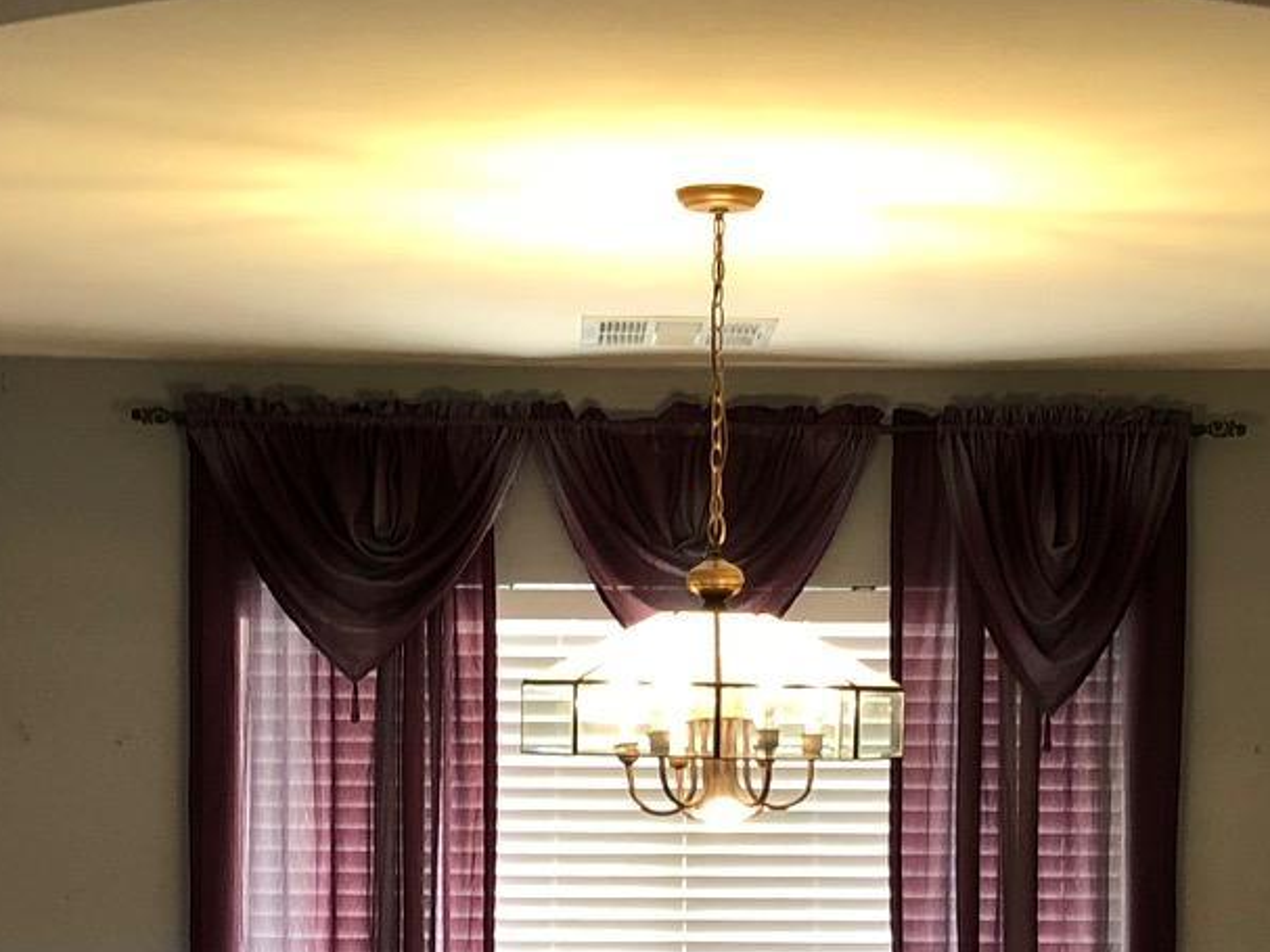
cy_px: 900
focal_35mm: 93
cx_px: 655
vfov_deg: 15.7
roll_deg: +0.2
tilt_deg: -1.0
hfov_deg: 21.1
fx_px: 3411
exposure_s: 1/17
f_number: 1.8
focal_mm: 4
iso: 40
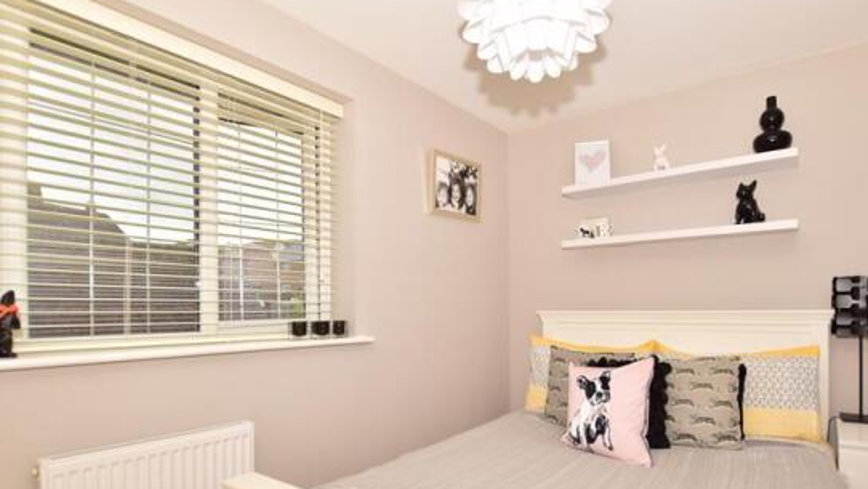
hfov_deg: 89.3
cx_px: 472
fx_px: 437
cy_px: 305
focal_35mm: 19
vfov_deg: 57.6
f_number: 6.3
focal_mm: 10
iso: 200
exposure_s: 1/160
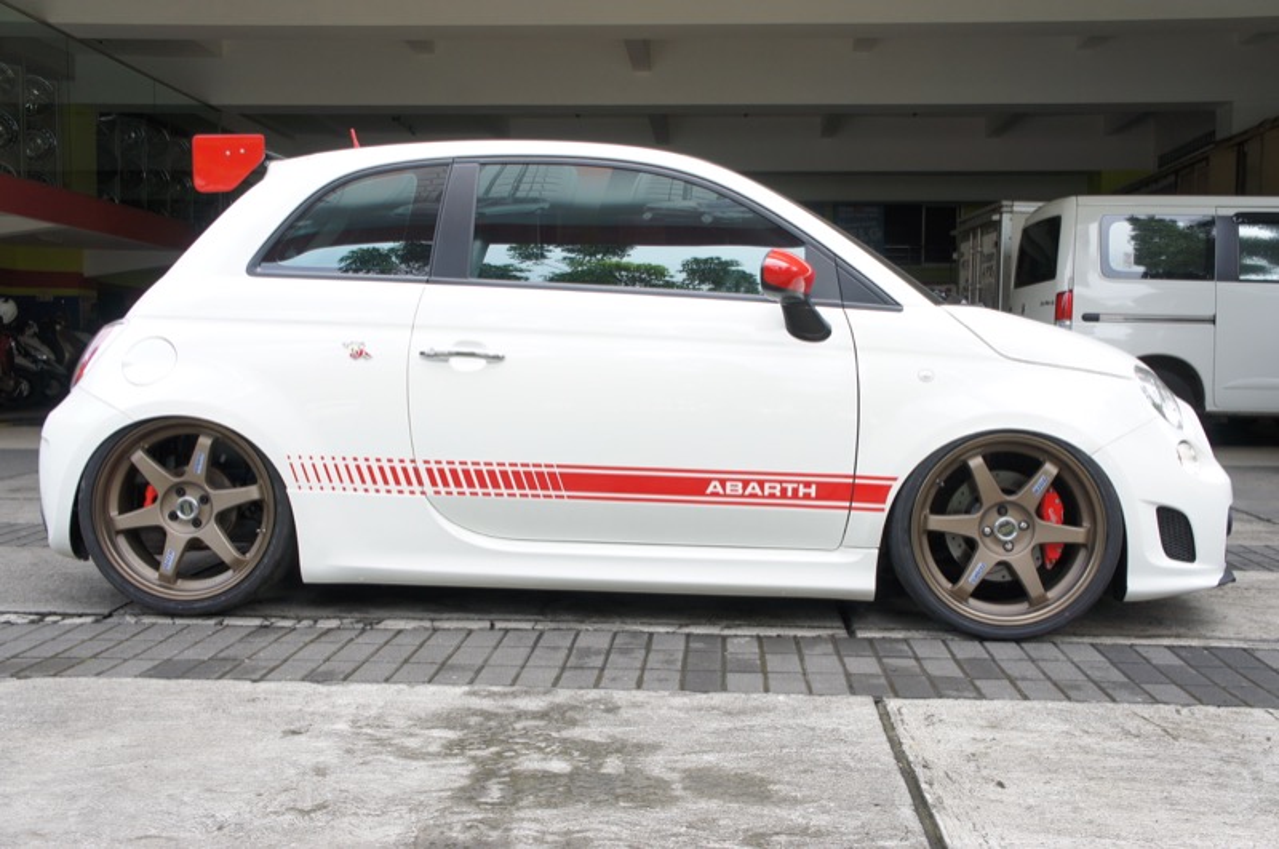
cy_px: 424
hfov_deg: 51.3
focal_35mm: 38
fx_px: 1330
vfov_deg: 35.4
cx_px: 640
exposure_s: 1/100
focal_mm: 25
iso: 200
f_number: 6.3
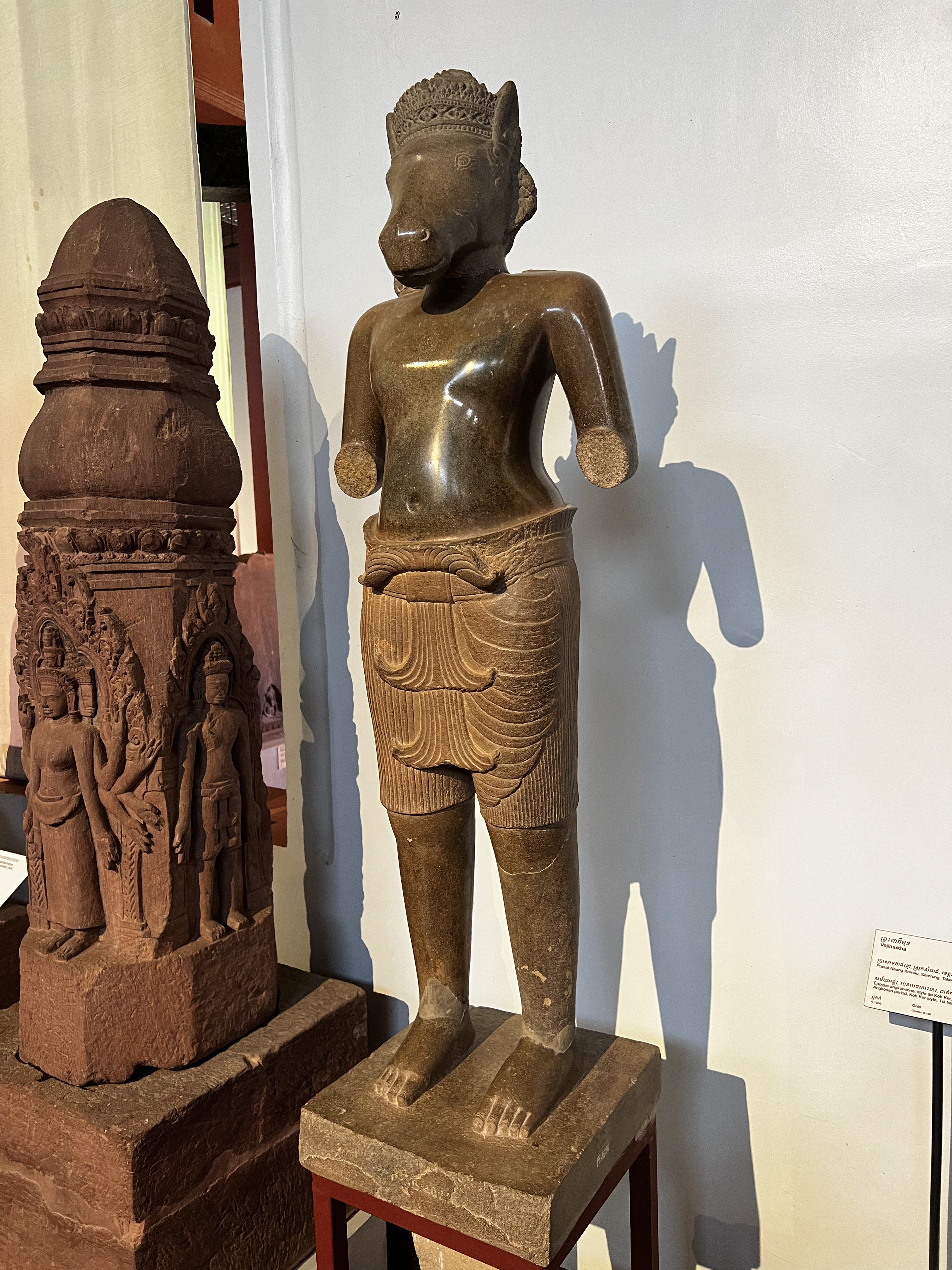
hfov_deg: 53.1
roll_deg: +1.9
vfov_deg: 67.3
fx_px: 953
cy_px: 635
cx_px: 476
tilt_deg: -5.2
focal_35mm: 26
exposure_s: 1/50
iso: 200
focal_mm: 5.7
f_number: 1.5
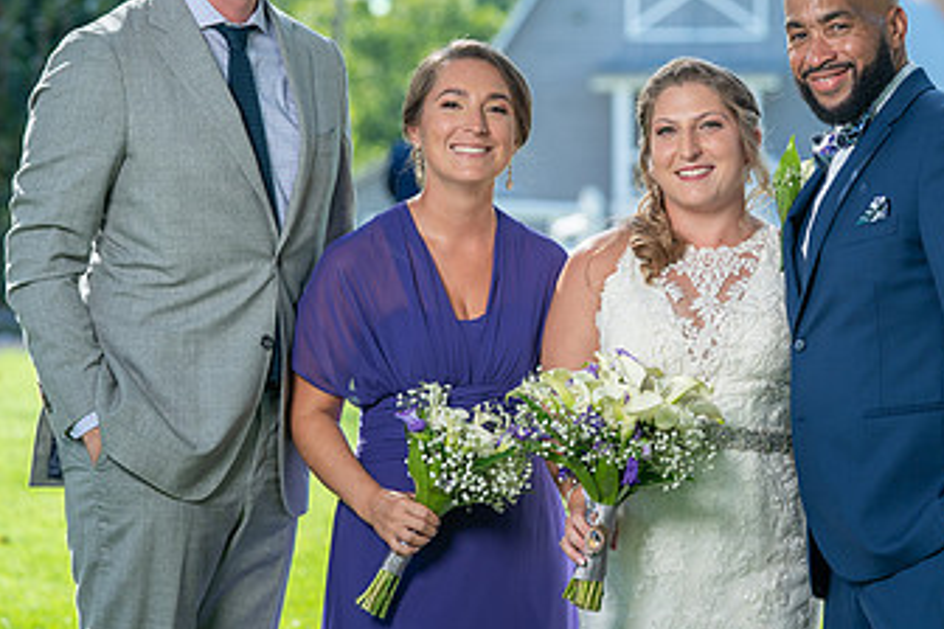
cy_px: 205
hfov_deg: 11.2
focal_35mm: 183
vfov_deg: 7.5
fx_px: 4798
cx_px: 721
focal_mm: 103
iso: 100
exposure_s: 1/200
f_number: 4
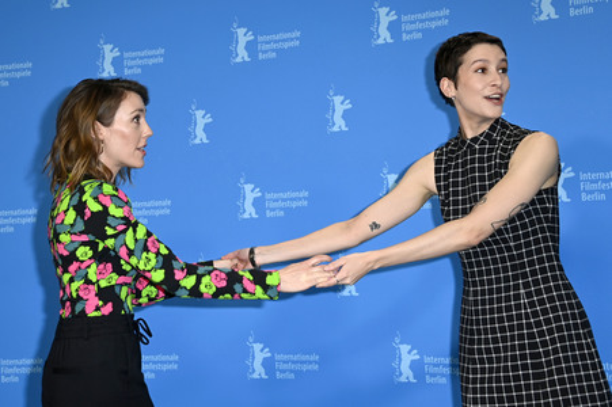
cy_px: 204
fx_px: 1053
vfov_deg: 21.9
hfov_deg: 32.4
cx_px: 306
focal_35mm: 62
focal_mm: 62
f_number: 5
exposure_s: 1/200
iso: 800
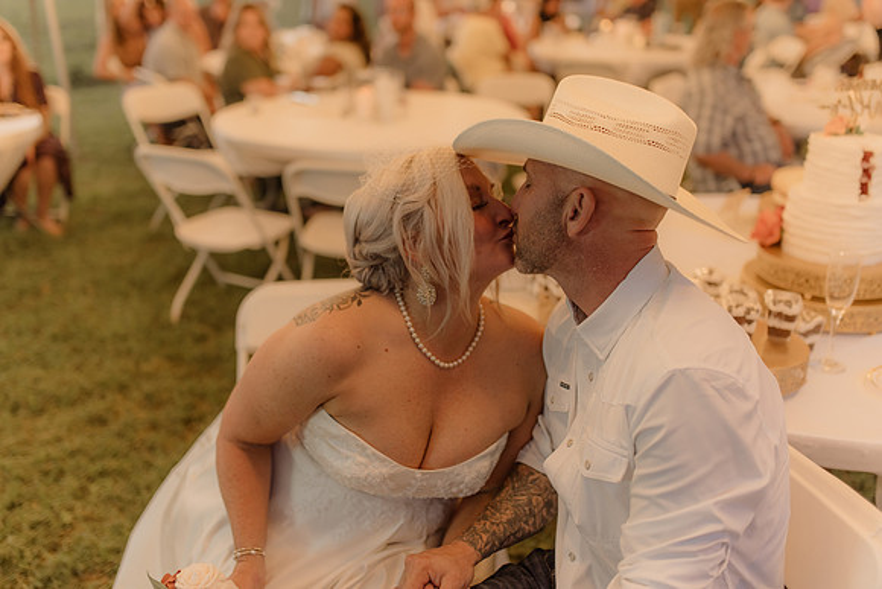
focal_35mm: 35
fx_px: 858
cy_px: 294
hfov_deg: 54.4
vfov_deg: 37.9
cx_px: 441
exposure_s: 1/125
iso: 500
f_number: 1.4
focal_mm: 35
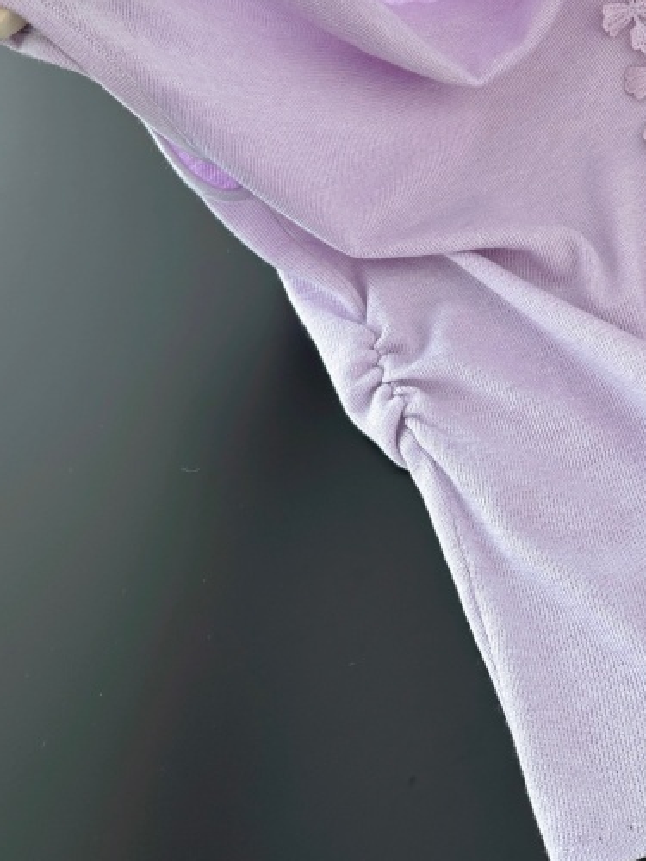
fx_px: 1194
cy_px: 83
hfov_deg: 28.9
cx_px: 598
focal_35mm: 48
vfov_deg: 37.1
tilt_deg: -51.9
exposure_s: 1/121
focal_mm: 6.86
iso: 80
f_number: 1.78
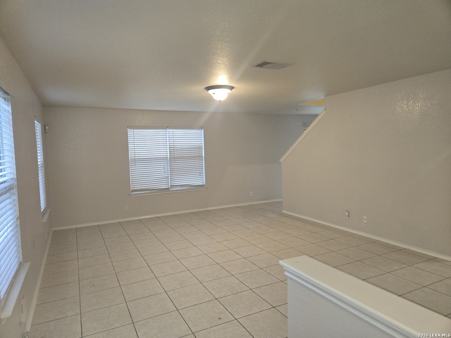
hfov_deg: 73.9
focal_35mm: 23
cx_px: 226
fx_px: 300
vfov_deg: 58.9
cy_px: 169
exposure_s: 1/40
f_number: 1.8
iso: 125
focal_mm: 5.4
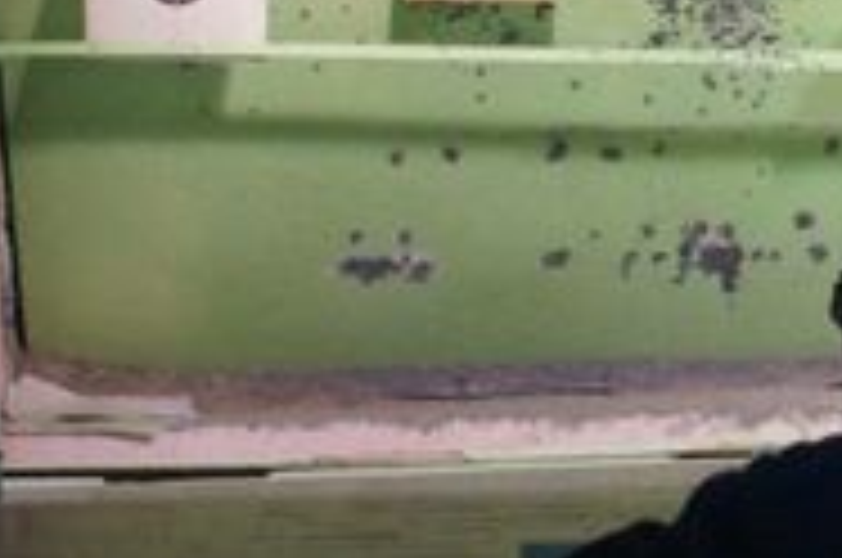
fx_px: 3409
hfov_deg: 13.8
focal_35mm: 146
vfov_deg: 9.4
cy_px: 225
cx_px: 887
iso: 2500
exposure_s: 1/160
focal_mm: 26
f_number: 4.5
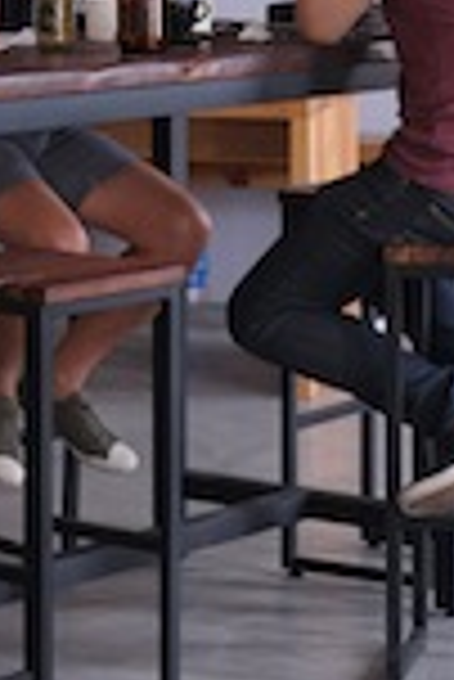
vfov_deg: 12.2
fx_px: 3076
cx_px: 117
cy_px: -198
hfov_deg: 8.4
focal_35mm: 163
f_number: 2.8
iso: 640
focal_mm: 27
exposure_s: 1/125
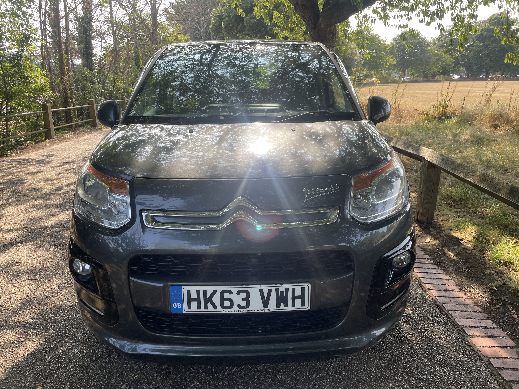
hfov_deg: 67.3
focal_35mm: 26
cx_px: 260
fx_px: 390
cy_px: 194
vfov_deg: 53.1
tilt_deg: -15.0
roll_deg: -1.7
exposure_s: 1/558
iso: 32
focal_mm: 4.2
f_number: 1.6
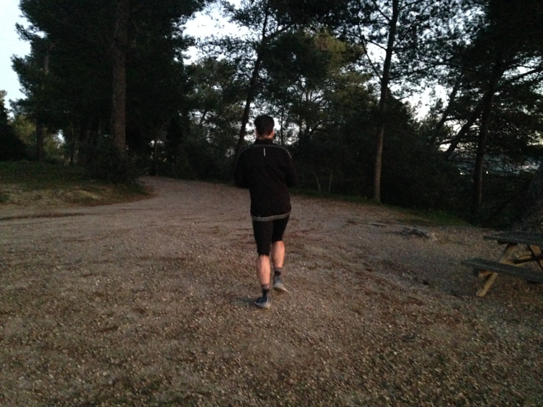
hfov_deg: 55.4
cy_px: 204
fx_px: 518
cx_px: 272
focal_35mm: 33
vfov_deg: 42.9
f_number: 2.4
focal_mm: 4.12
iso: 1250
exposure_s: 1/17
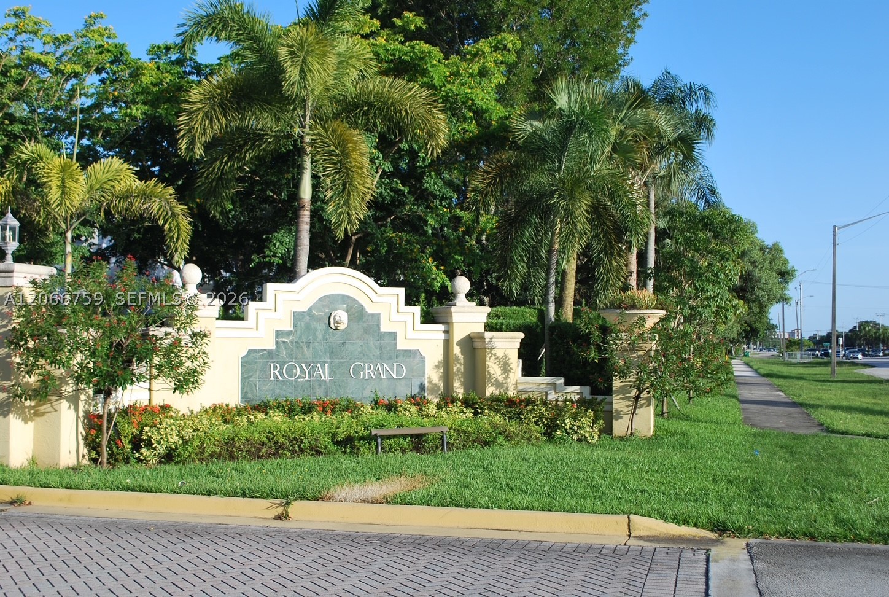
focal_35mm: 39
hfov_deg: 49.5
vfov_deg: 34.4
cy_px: 298
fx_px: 965
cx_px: 444
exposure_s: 1/200
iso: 100
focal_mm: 26
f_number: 7.1
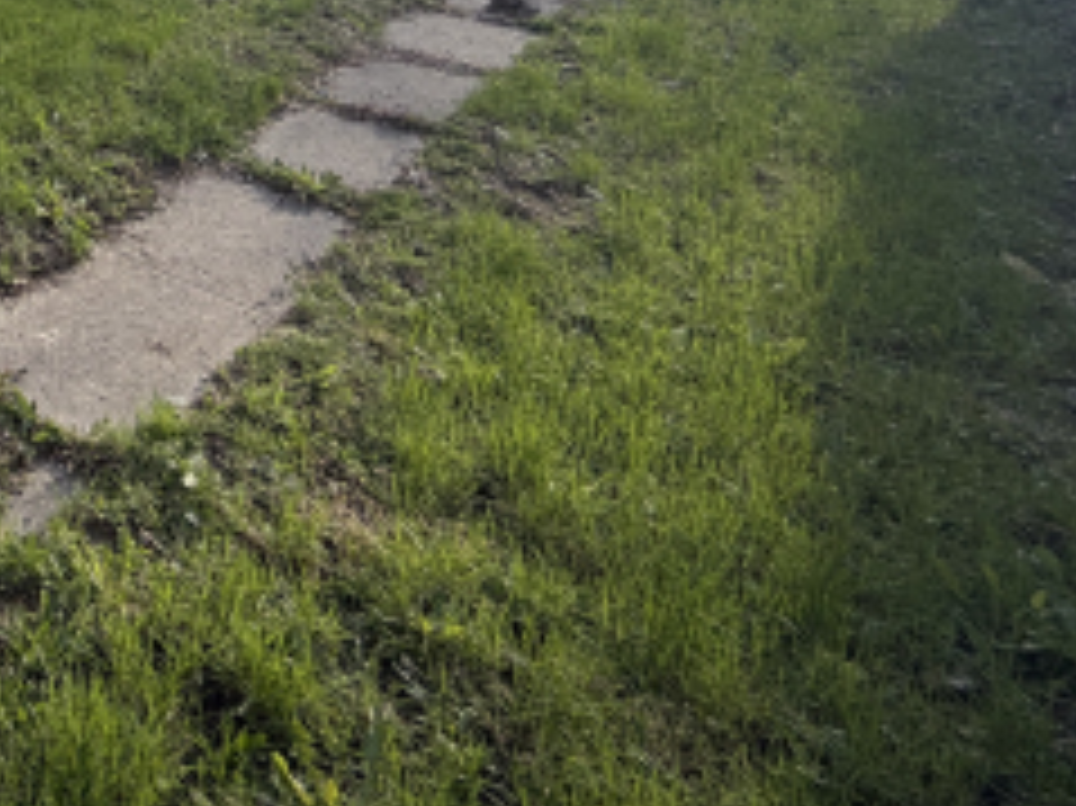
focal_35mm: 39
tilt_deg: -5.9
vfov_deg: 29.3
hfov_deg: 33.1
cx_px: -367
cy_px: -257
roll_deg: -0.8
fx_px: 1212
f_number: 2.2
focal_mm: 2.22
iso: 40
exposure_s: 1/502
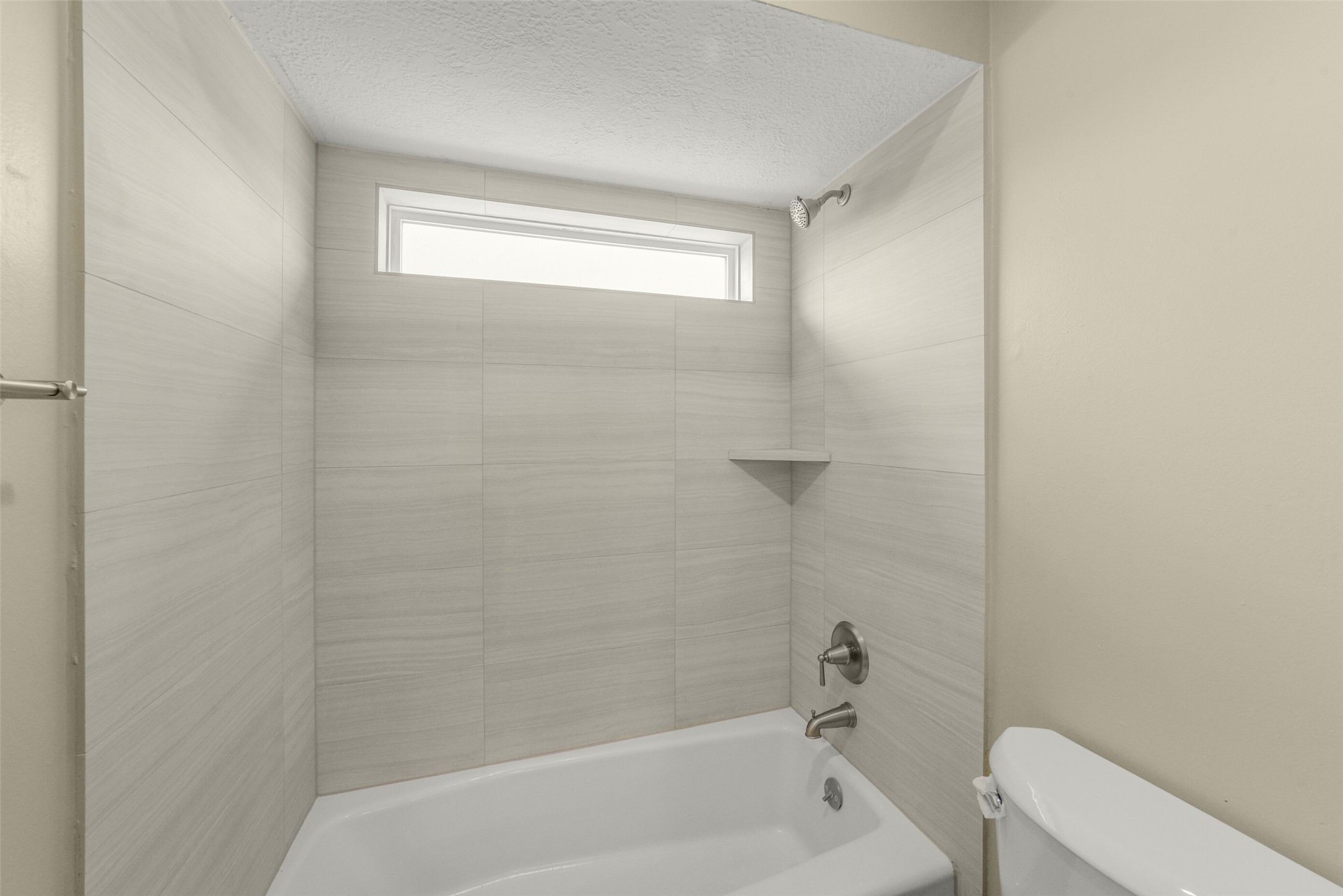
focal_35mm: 14
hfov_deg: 104.2
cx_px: 672
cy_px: 448
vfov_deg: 81.2
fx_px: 522
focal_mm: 14
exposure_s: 1/25
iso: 500
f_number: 11
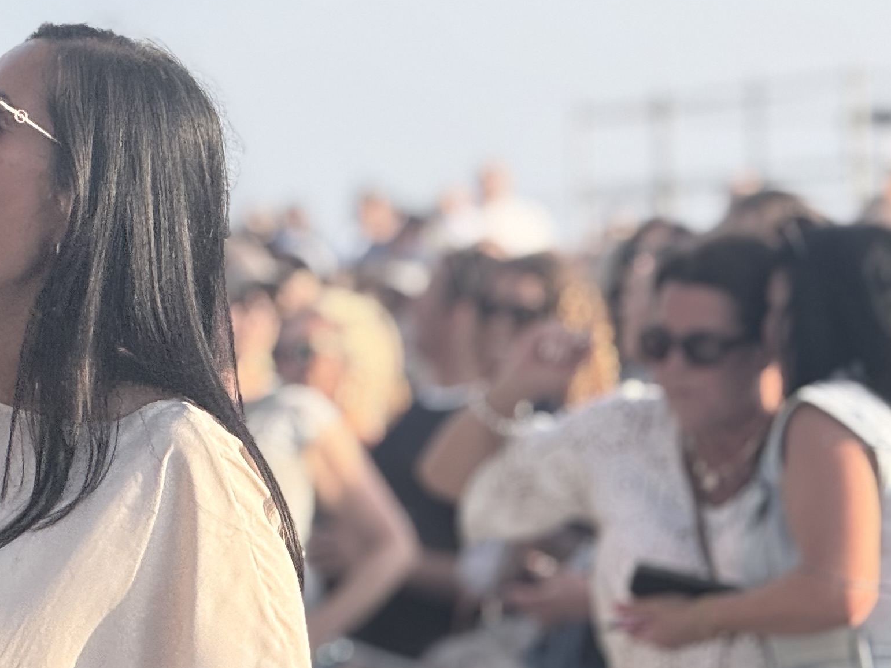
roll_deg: +0.7
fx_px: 8083
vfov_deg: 4.7
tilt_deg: +3.9
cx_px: -272
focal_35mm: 314
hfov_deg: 6.3
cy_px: -96
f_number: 2.8
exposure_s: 1/891
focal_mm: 15.66
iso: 64
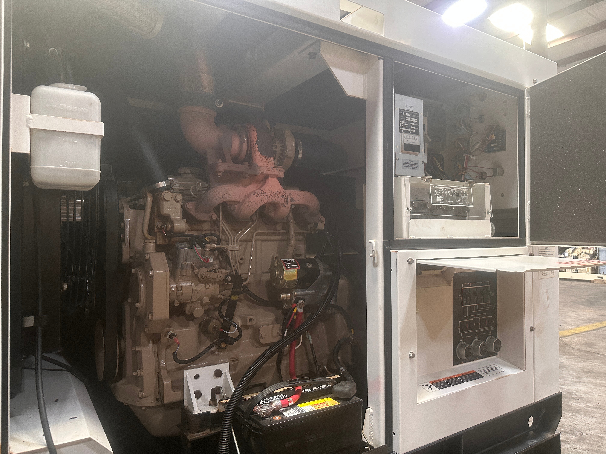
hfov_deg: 71.6
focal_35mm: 24
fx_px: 420
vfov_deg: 56.8
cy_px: 227
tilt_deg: +1.5
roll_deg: +0.1
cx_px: 303
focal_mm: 6.86
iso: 250
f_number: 1.78
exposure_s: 1/60
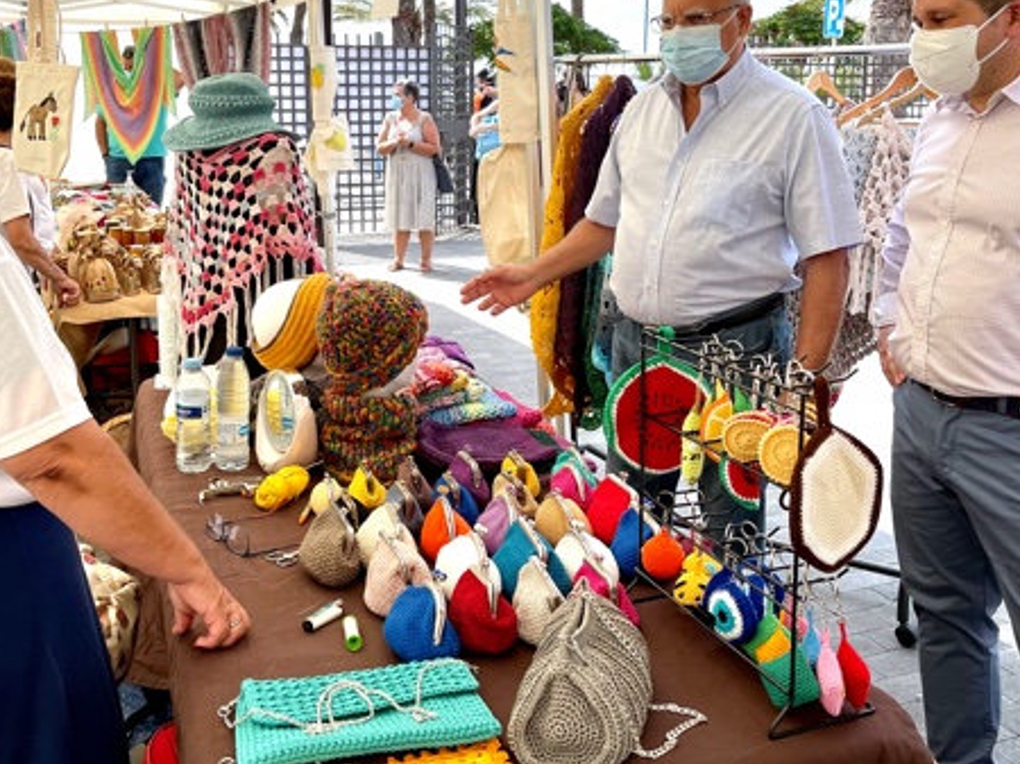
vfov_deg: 38.2
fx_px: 1090
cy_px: 258
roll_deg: -0.4
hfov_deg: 50.1
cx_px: 458
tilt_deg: -8.8
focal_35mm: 37
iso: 32
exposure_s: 1/1294
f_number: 1.6
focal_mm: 5.1
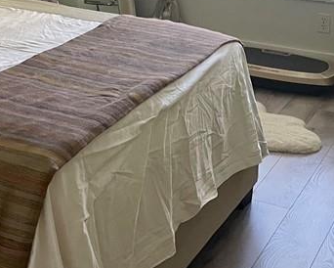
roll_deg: -0.3
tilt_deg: -7.4
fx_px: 752
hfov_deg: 24.2
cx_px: 24
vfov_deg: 19.1
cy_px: -46
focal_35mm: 76
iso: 200
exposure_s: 1/60
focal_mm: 4.2
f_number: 1.6
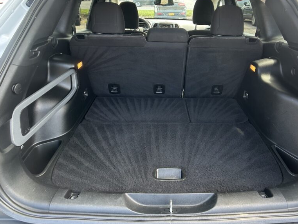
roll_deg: +0.3
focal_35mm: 35
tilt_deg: -21.1
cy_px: 84
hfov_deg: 52.5
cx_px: 165
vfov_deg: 40.4
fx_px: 301
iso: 64
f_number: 1.5
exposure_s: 1/138
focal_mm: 5.7
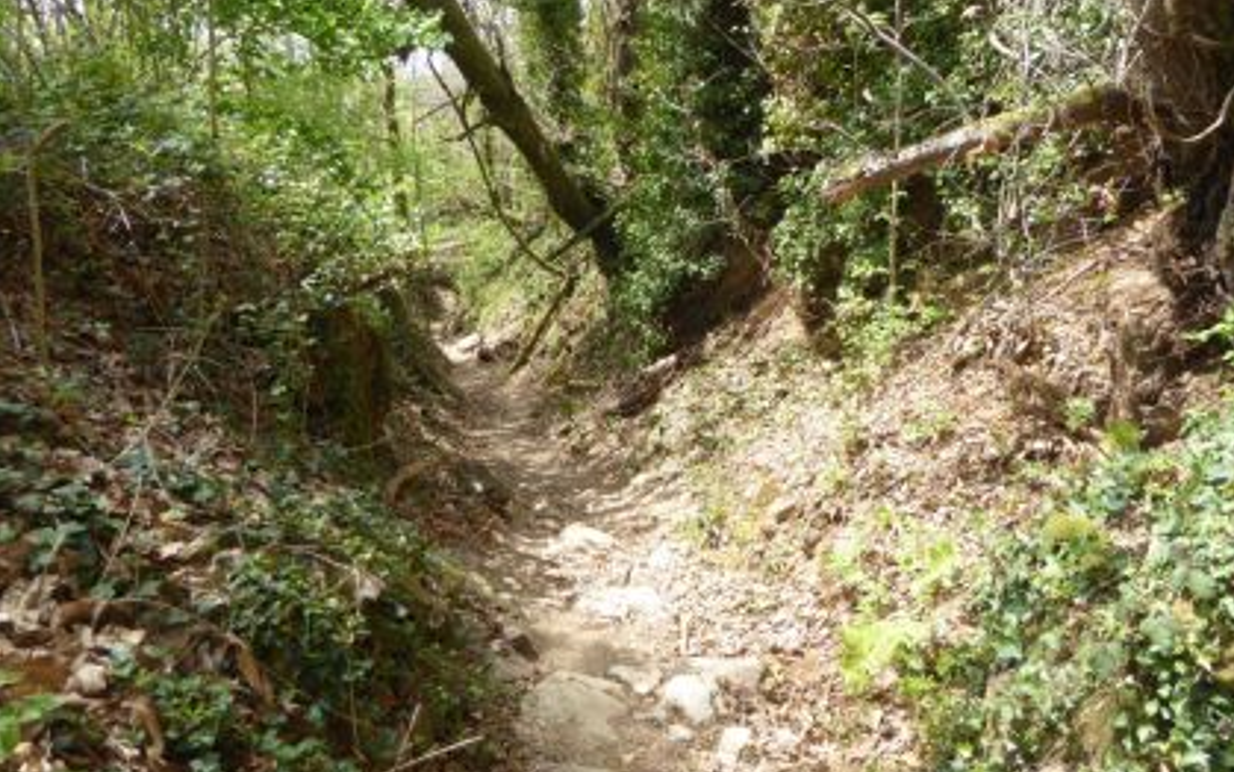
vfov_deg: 46.0
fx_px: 908
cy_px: 365
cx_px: 623
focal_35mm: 27
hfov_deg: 68.4
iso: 100
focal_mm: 4.3
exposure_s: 1/160
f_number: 3.3
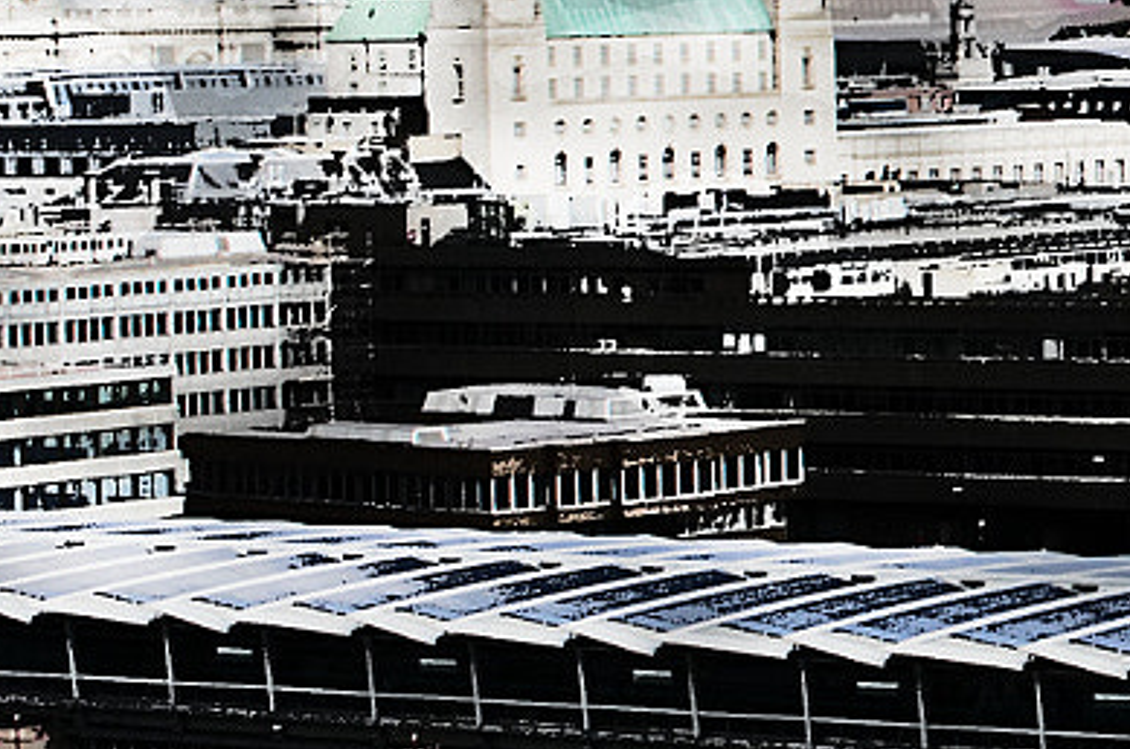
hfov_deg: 10.5
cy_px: 135
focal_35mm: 185
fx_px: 5797
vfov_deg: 7.4
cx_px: 2001
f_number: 8
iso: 100
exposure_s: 1/250
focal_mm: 30
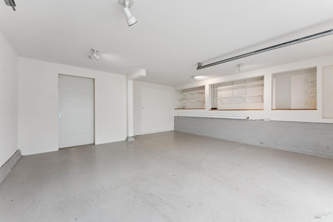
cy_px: 111
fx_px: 129
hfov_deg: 104.3
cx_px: 166
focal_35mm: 14
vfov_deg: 81.2
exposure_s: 1/50
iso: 400
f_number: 7.1
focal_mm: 14
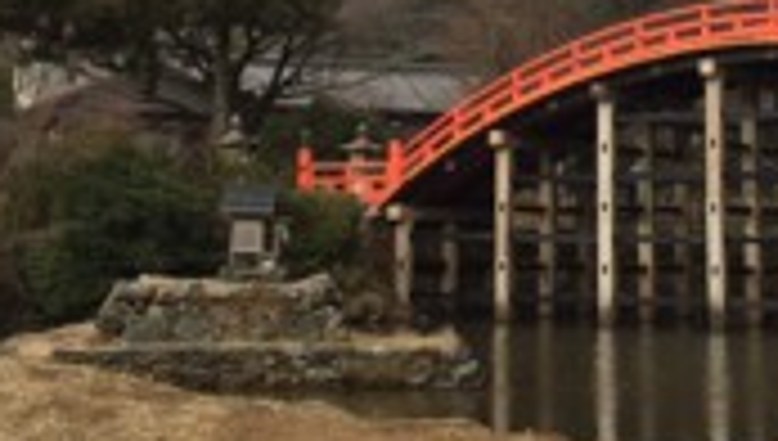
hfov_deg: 25.8
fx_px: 1694
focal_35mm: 82
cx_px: 490
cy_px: -144
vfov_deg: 14.2
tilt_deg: +12.2
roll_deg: -0.3
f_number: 2.2
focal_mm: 4.15
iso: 32
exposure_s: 1/476
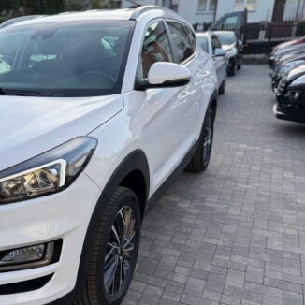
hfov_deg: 39.5
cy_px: 181
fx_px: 389
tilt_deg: -20.7
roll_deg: +2.4
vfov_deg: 42.7
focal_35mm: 39
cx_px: 25
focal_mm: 6.76
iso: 80
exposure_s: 1/992
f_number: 1.78
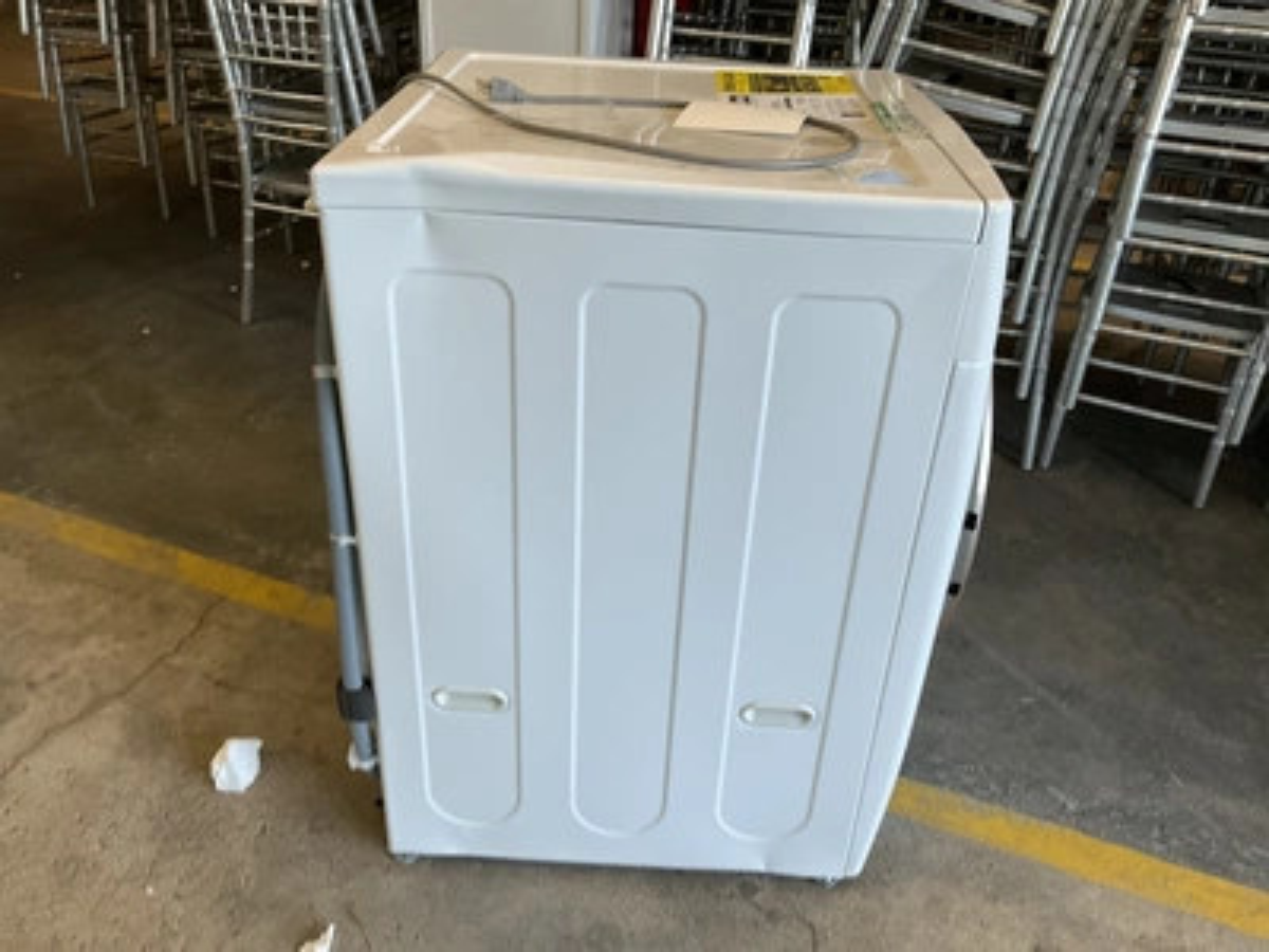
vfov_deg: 48.2
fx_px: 1063
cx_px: 634
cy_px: 476
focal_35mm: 29
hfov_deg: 61.7
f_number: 1.8
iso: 64
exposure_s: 1/60
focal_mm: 3
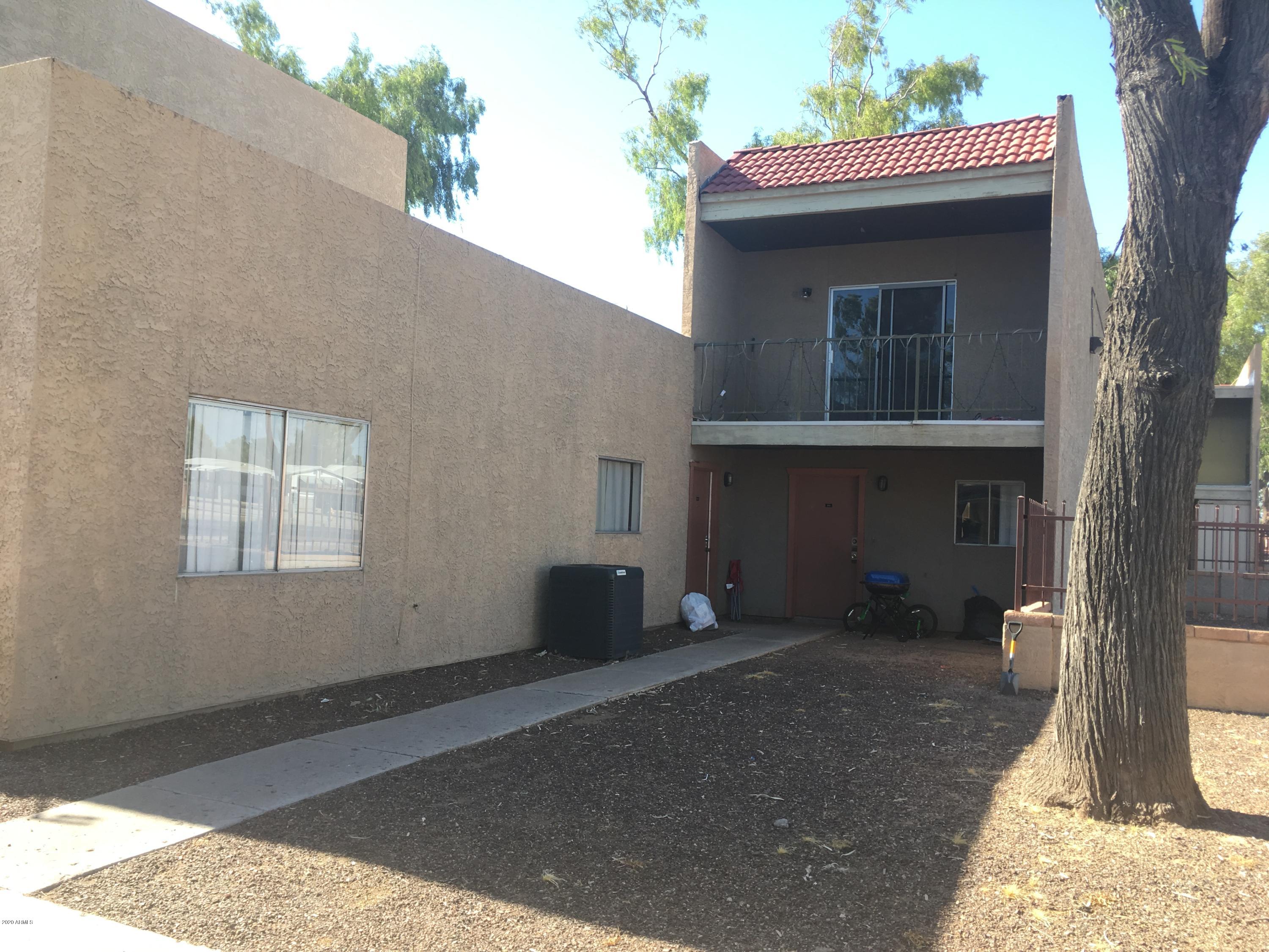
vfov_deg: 48.2
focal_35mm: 29
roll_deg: -2.6
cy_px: 476
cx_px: 634
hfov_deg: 61.7
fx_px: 1063
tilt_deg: -0.1
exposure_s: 1/290
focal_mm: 4.15
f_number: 2.2
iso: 25
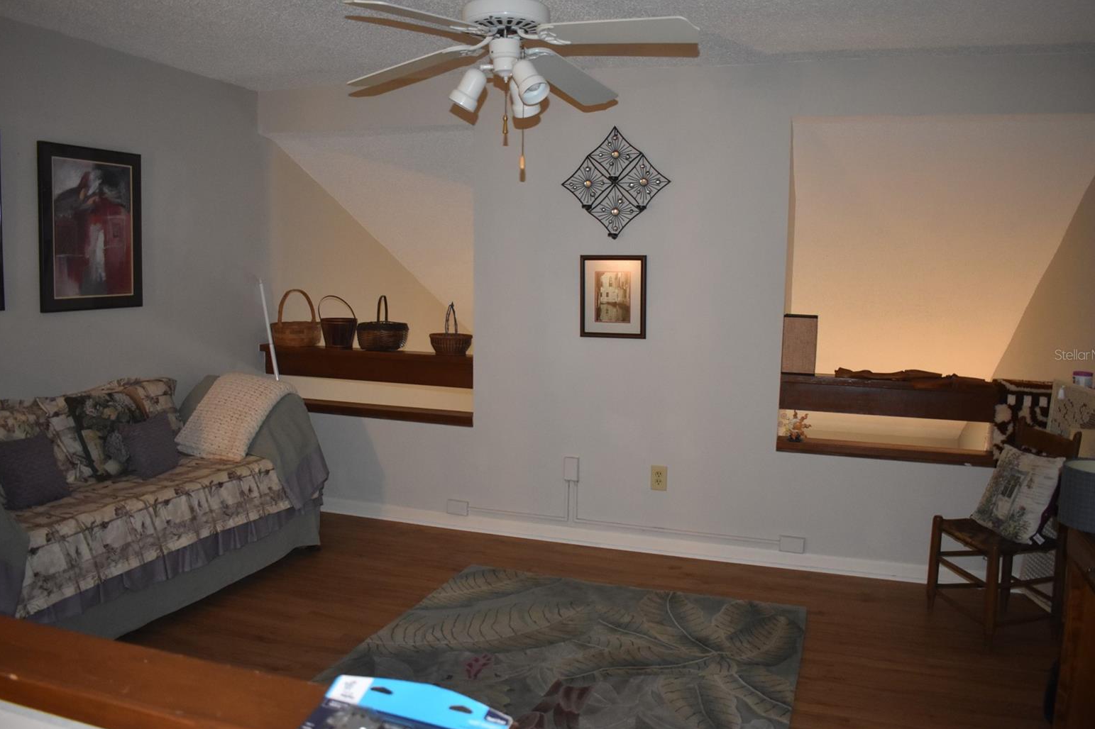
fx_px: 851
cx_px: 550
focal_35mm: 28
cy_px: 355
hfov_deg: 65.5
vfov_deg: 46.4
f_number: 3.5
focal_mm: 18
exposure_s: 1/60
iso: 2000
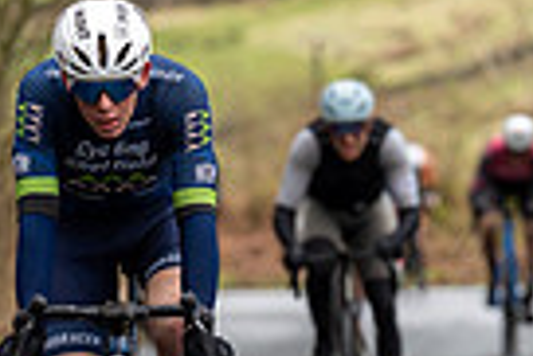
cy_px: 170
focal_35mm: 629
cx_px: 180
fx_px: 9323
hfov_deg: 3.3
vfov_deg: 2.2
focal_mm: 148
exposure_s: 1/1000
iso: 500
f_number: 3.5
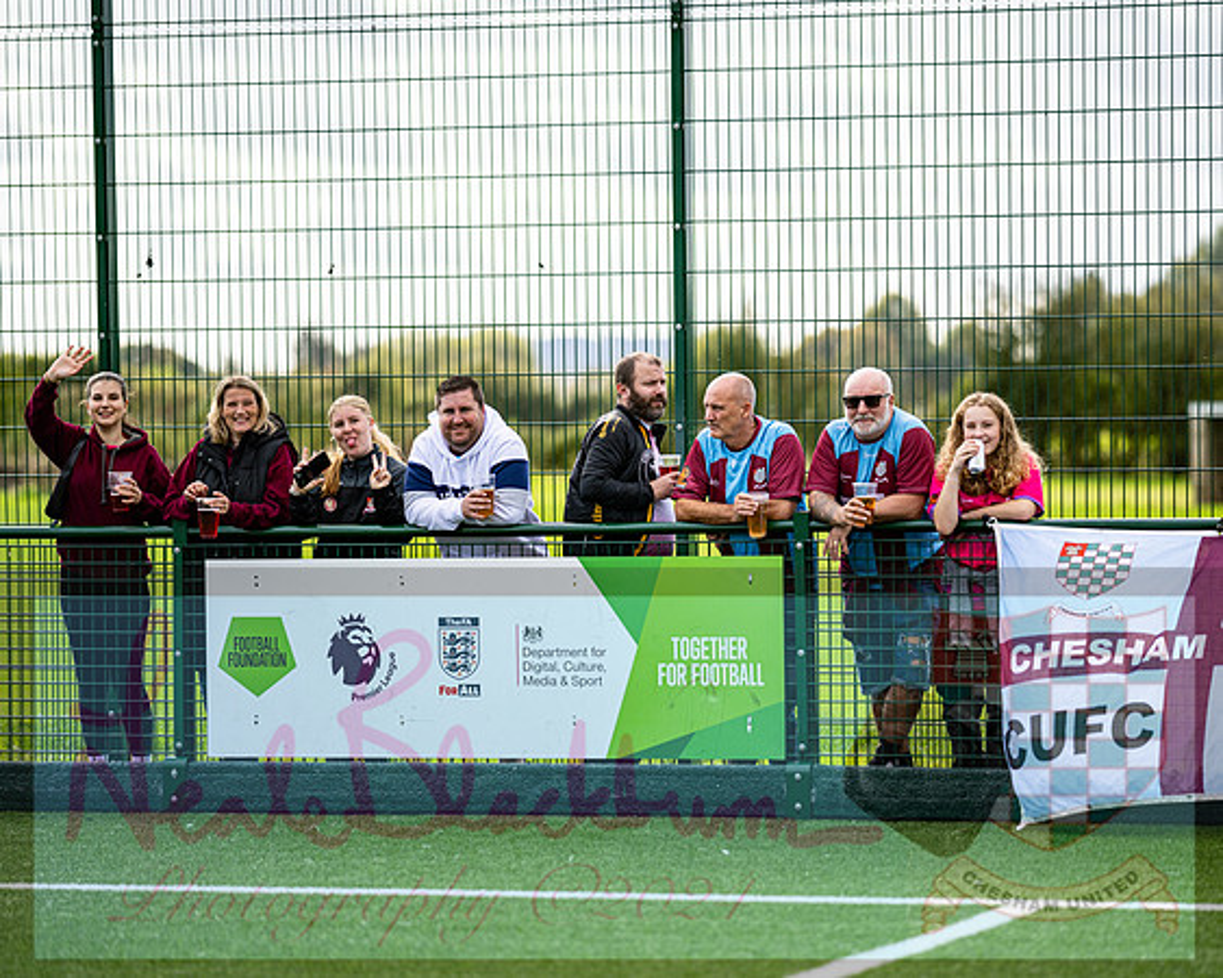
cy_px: 489
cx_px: 763
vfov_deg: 9.8
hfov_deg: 12.2
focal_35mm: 158
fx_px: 5721
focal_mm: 135
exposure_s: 1/8000
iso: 200
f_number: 1.8
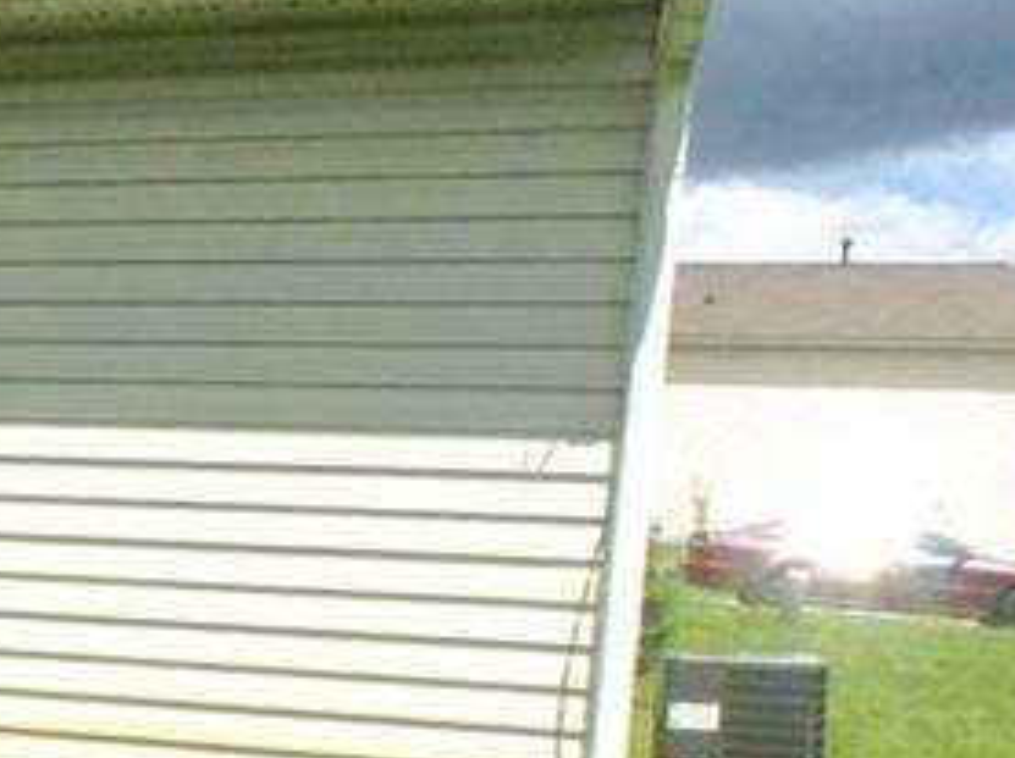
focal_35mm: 122
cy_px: 707
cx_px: -586
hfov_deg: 14.8
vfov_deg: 12.0
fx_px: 3573
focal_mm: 3.3
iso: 25
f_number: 2.4
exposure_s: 1/1449
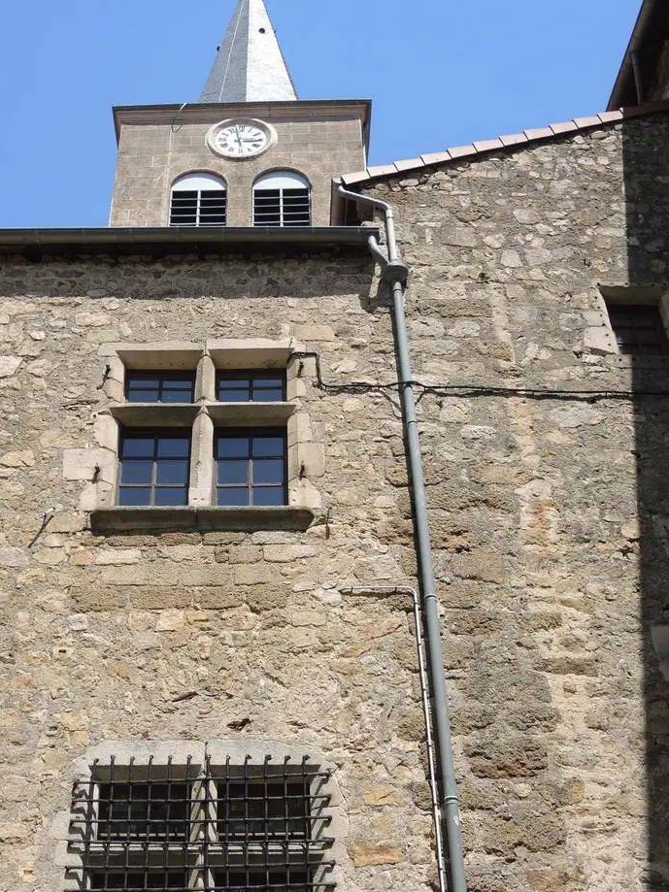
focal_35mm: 39
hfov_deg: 36.7
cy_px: 545
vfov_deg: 47.5
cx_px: 262
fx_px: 1005
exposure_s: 1/1250
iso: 80
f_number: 2.5
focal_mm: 6
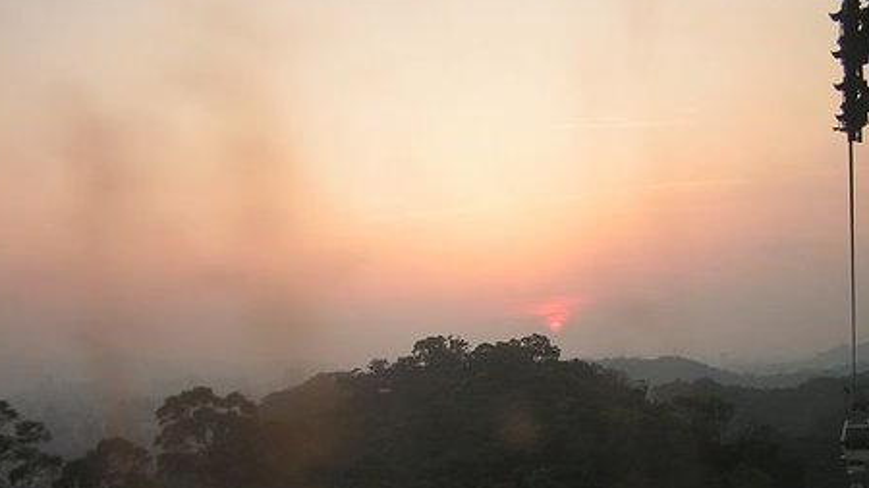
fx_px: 1060
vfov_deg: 25.8
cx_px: 431
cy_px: 339
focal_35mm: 46
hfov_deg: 44.6
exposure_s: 1/40
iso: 50
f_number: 2.8
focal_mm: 6.3
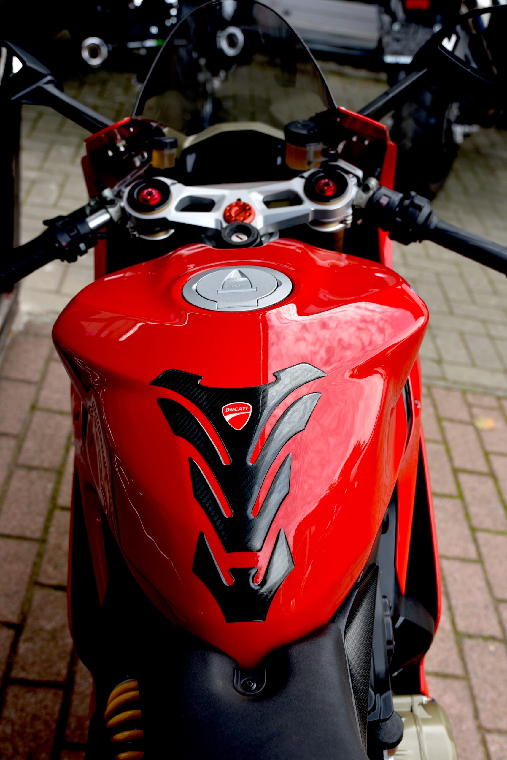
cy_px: 380
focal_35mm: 44
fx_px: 929
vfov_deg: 44.5
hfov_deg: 30.5
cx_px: 254
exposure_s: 1/125
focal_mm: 44
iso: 200
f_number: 5.6
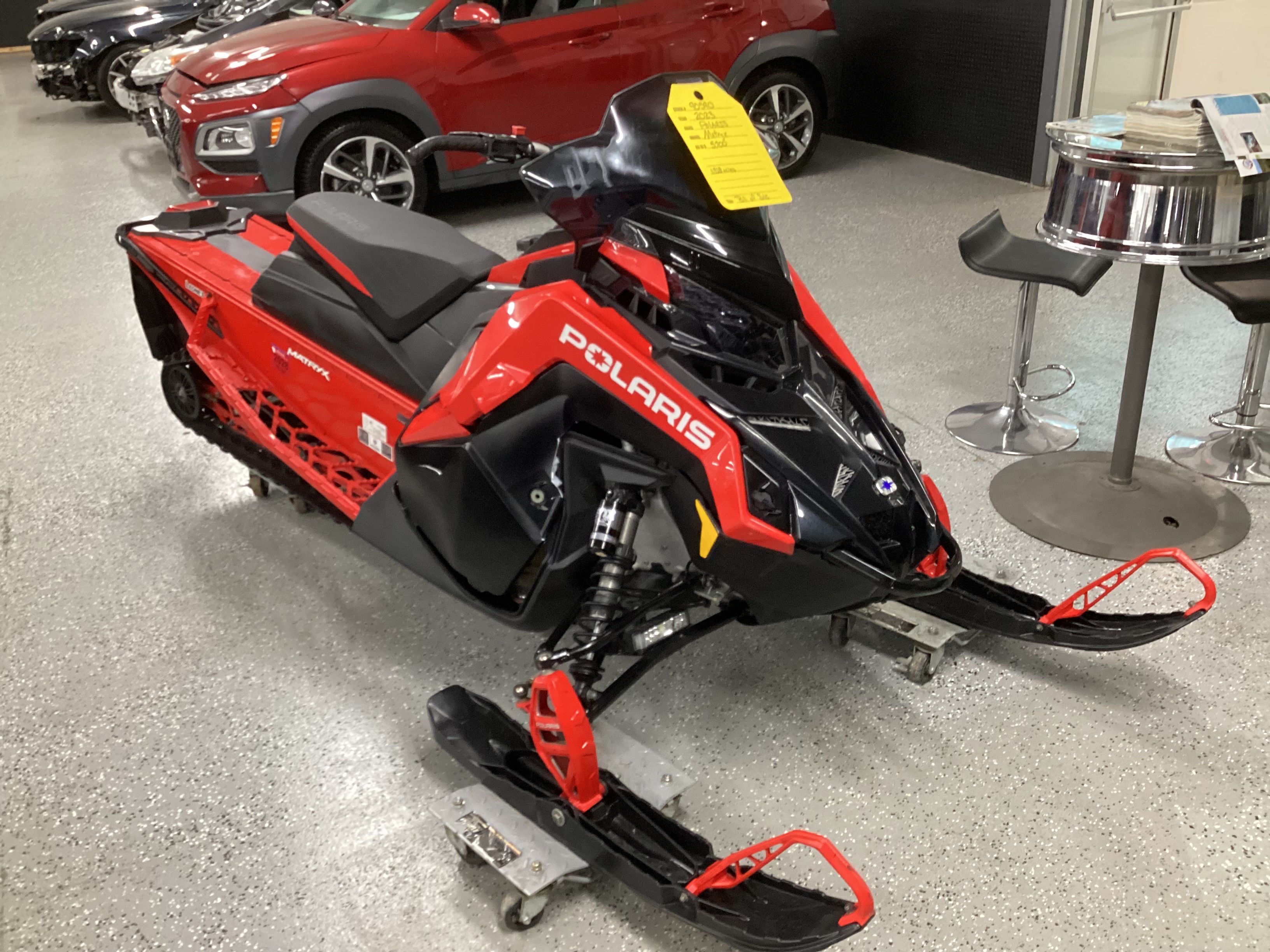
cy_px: 476
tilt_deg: -27.8
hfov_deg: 58.4
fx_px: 1137
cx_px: 635
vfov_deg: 45.4
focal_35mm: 31
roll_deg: +2.6
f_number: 2.4
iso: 400
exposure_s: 1/50
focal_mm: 3.3
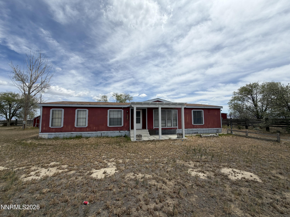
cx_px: 145
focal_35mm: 14
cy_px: 108
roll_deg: +0.9
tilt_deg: +4.9
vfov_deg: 85.7
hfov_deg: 102.1
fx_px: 117
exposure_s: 1/1745
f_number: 2.2
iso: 20
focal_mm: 2.22
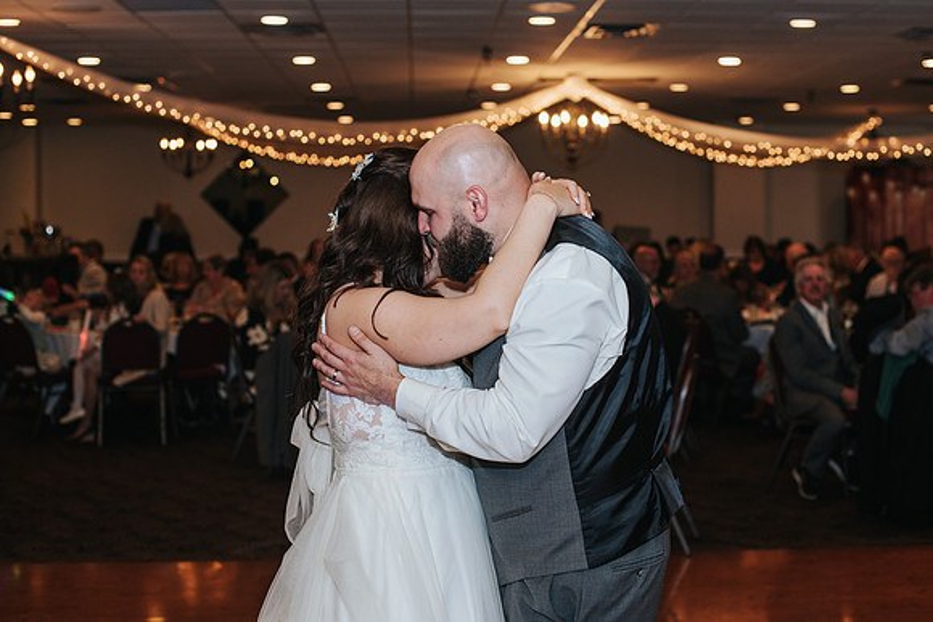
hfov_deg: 37.1
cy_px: 288
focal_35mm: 54
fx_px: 1391
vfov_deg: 25.2
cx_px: 501
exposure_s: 1/200
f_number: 3.2
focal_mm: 50
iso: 800
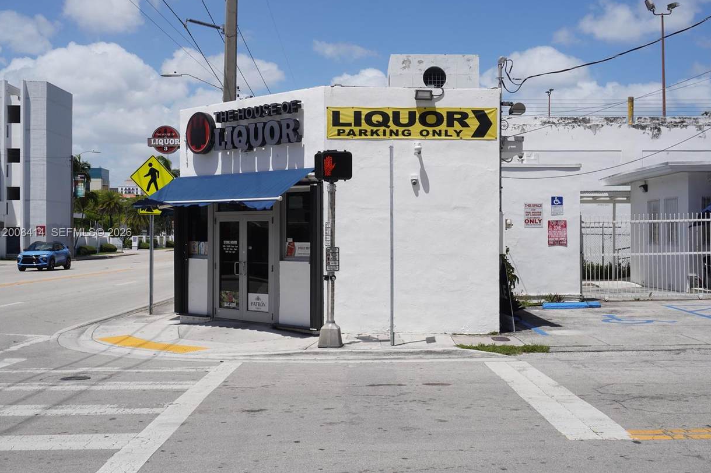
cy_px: 233
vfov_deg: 31.5
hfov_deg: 45.9
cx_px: 360
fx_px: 840
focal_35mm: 43
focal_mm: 27
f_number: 9
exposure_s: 1/200
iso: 50
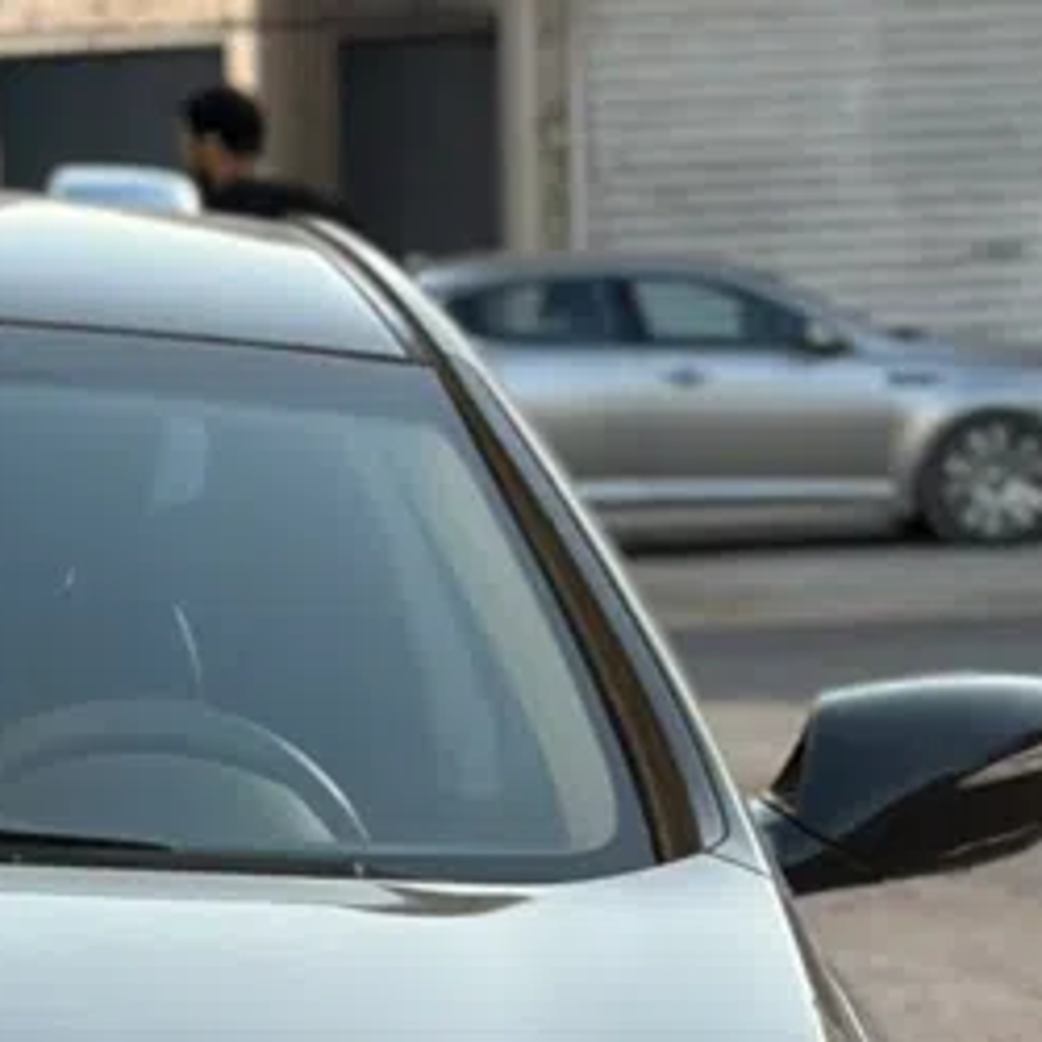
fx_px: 7901
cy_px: 1127
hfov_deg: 7.5
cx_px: -346
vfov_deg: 7.5
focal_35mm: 232
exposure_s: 1/564
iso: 80
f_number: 1.78
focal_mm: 6.86
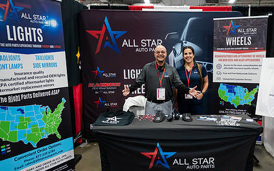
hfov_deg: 55.9
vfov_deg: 37.2
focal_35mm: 34
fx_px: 254
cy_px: 98
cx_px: 174
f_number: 3.2
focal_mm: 24
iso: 3200
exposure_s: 1/200
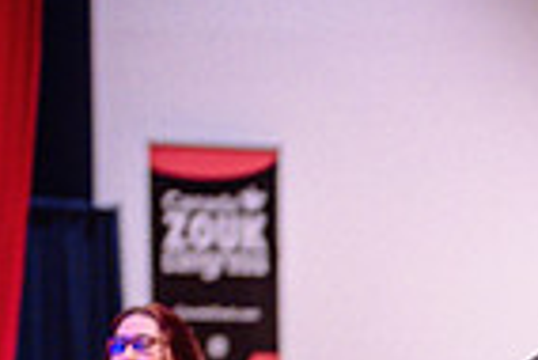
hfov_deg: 8.8
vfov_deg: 5.8
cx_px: 690
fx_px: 3456
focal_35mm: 231
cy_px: 756
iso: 1600
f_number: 1.2
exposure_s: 1/200
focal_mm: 50
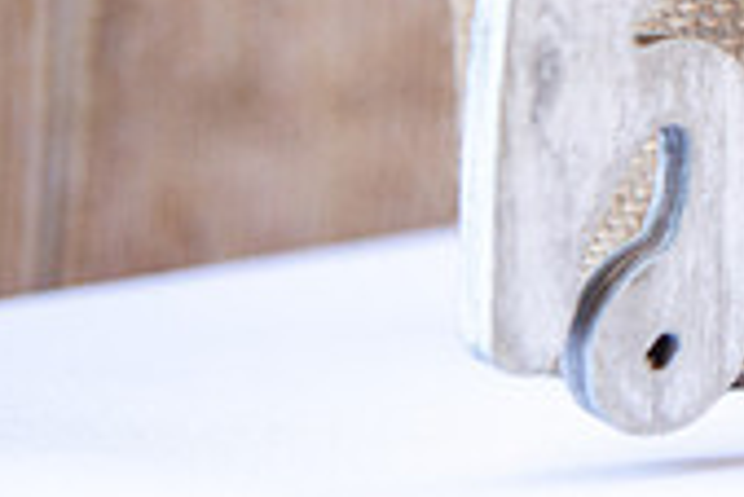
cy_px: -292
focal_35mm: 192
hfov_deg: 10.2
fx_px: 3971
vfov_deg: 7.0
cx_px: 1219
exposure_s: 1/125
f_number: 4
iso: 200
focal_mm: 56
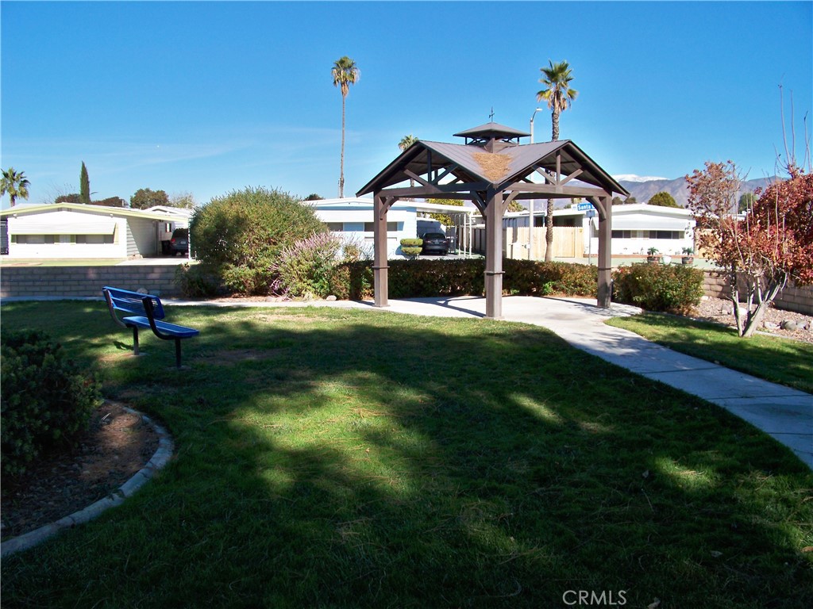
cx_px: 406
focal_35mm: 33
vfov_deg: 42.9
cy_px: 304
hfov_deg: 55.4
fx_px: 775
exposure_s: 1/640
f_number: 4
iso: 125
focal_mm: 5.85
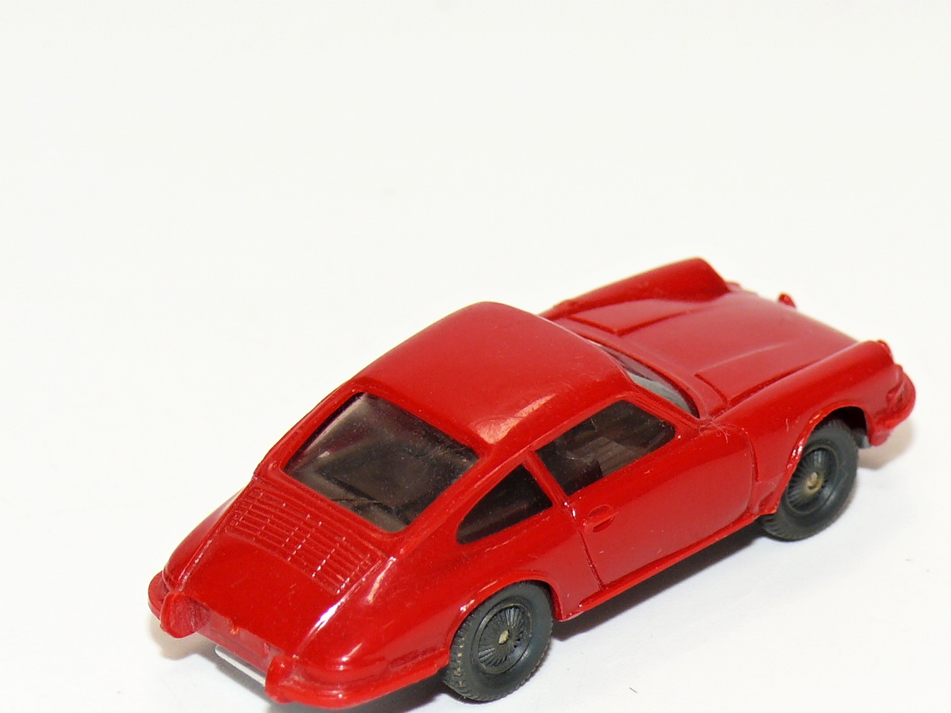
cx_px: 515
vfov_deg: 8.0
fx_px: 5110
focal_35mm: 186
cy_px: 422
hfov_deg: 10.6
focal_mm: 18.4
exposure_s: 1/30
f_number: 4
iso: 100
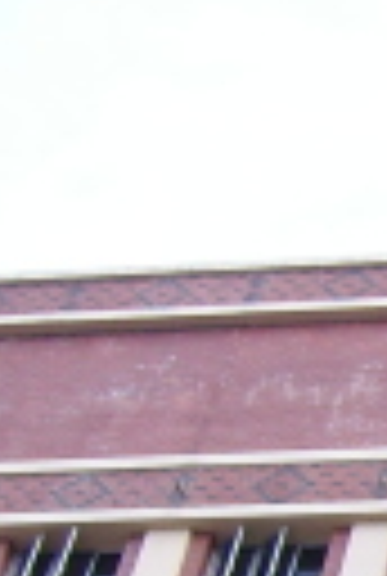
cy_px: 608
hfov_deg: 8.3
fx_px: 2502
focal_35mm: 156
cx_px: 850
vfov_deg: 12.9
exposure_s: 1/65
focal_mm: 5.95
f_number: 2.8
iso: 100
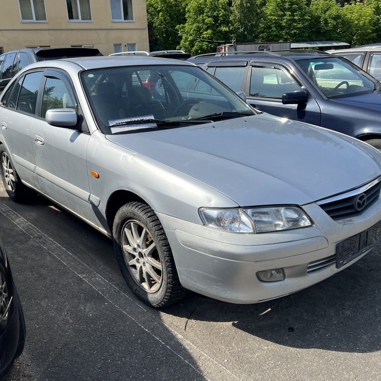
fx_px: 386
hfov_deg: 52.5
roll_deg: +2.1
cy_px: 190
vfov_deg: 52.5
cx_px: 192
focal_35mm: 31
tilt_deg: -17.3
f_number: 1.5
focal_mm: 5.7
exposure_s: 1/2994
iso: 50
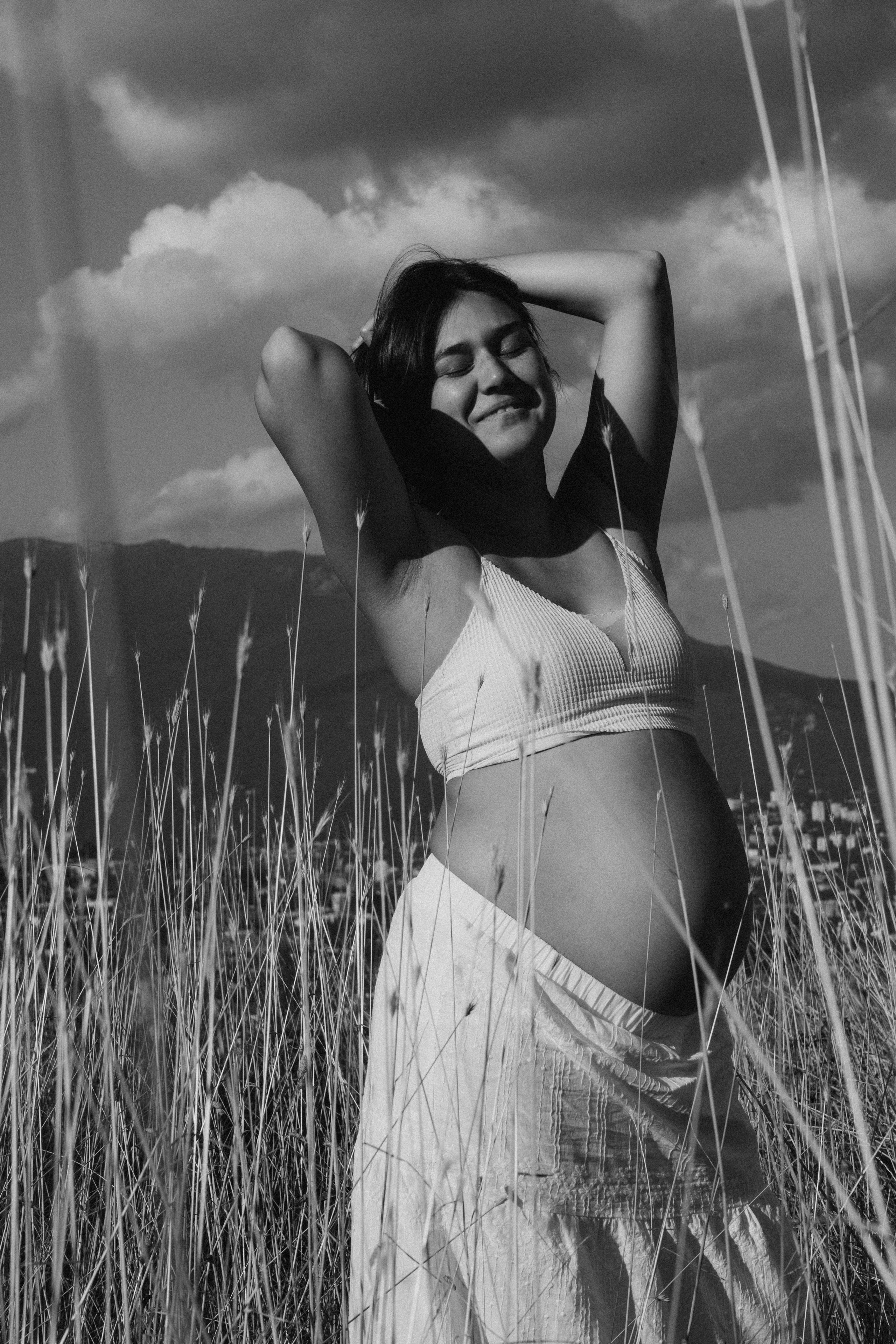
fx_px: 2613
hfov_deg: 19.5
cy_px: 672
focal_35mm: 70
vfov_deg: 28.8
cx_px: 448
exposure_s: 1/800
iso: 320
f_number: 14
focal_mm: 70
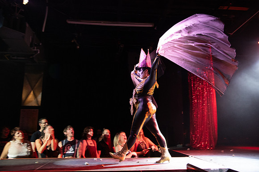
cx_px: 130
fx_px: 214
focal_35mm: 30
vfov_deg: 43.9
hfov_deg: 62.4
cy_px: 86
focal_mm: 28
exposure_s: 1/80
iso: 6400
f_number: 4.5
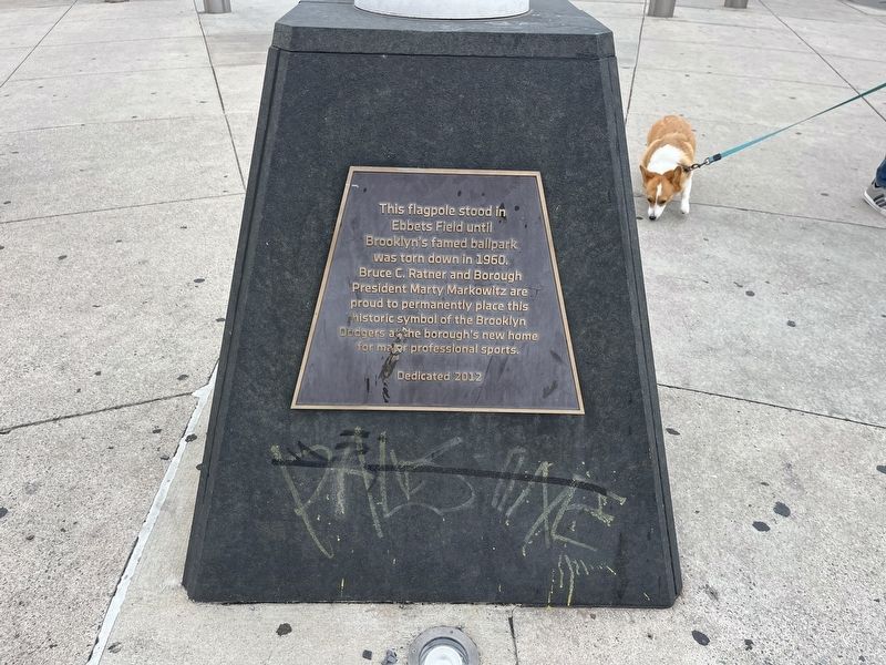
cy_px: 332
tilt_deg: -35.8
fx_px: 665
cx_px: 443
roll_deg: -3.6
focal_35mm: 26
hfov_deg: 67.3
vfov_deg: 53.1
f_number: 1.6
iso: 50
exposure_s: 1/787
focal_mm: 5.1
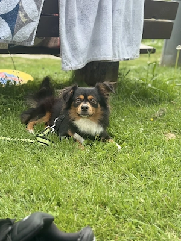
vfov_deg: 39.7
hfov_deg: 30.3
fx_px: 335
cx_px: 90
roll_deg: -5.9
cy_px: 120
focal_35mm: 48
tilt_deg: -20.6
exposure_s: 1/928
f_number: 1.78
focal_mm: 6.76
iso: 80
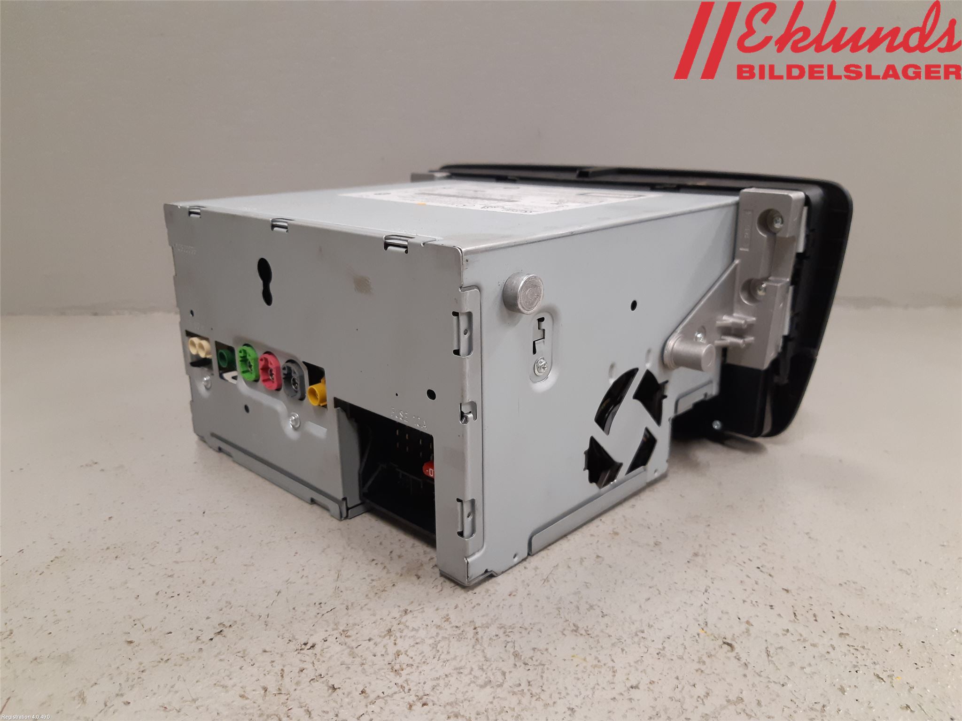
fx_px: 723
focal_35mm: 26
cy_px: 360
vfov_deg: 53.1
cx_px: 481
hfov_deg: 67.3
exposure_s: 1/50
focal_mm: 3.93
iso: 200
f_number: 1.7
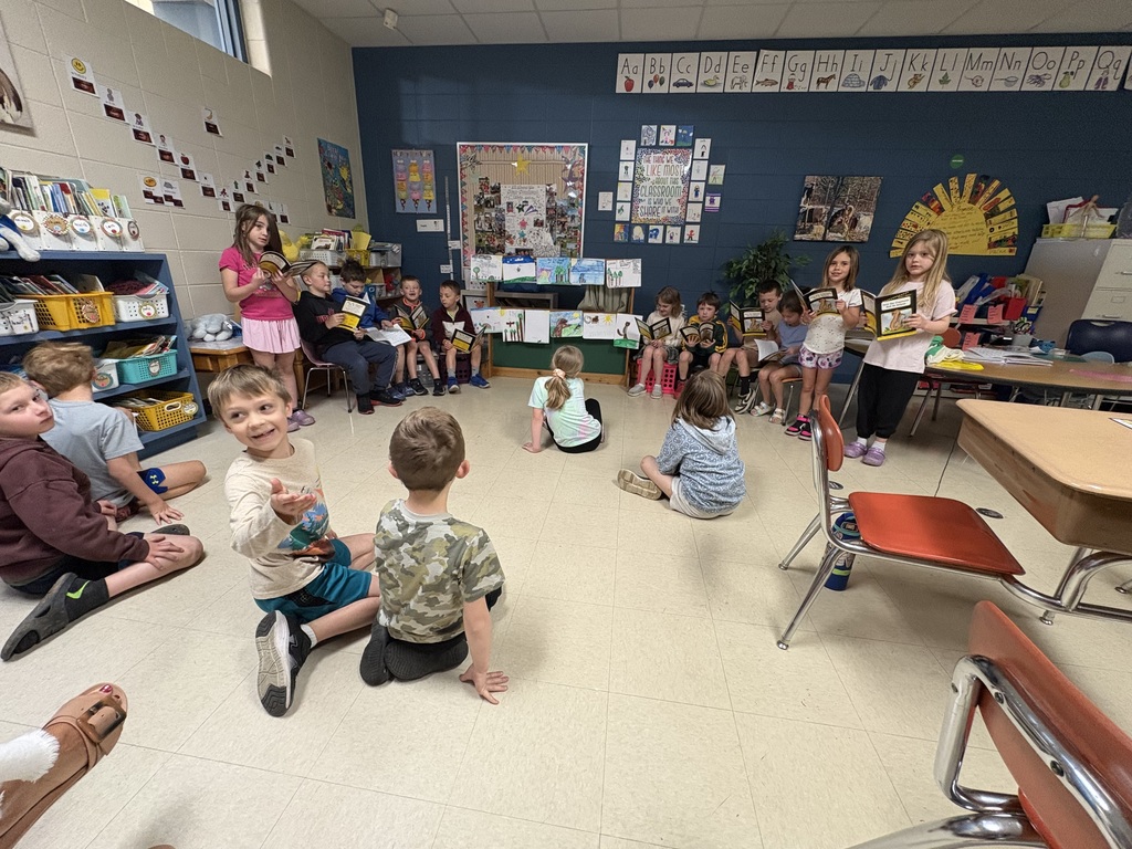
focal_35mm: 14
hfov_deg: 102.1
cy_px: 424
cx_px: 566
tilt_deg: -19.8
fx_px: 458
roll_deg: -2.0
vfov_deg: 85.7
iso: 320
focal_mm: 2.22
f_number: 2.2
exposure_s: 1/60
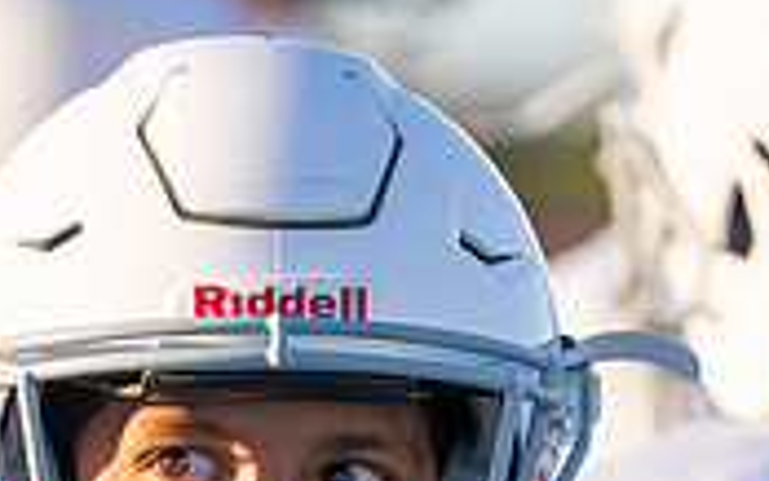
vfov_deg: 1.8
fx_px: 15519
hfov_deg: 2.8
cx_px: 291
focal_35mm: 740
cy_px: 755
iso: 200
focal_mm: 185
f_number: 2.8
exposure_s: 1/4000
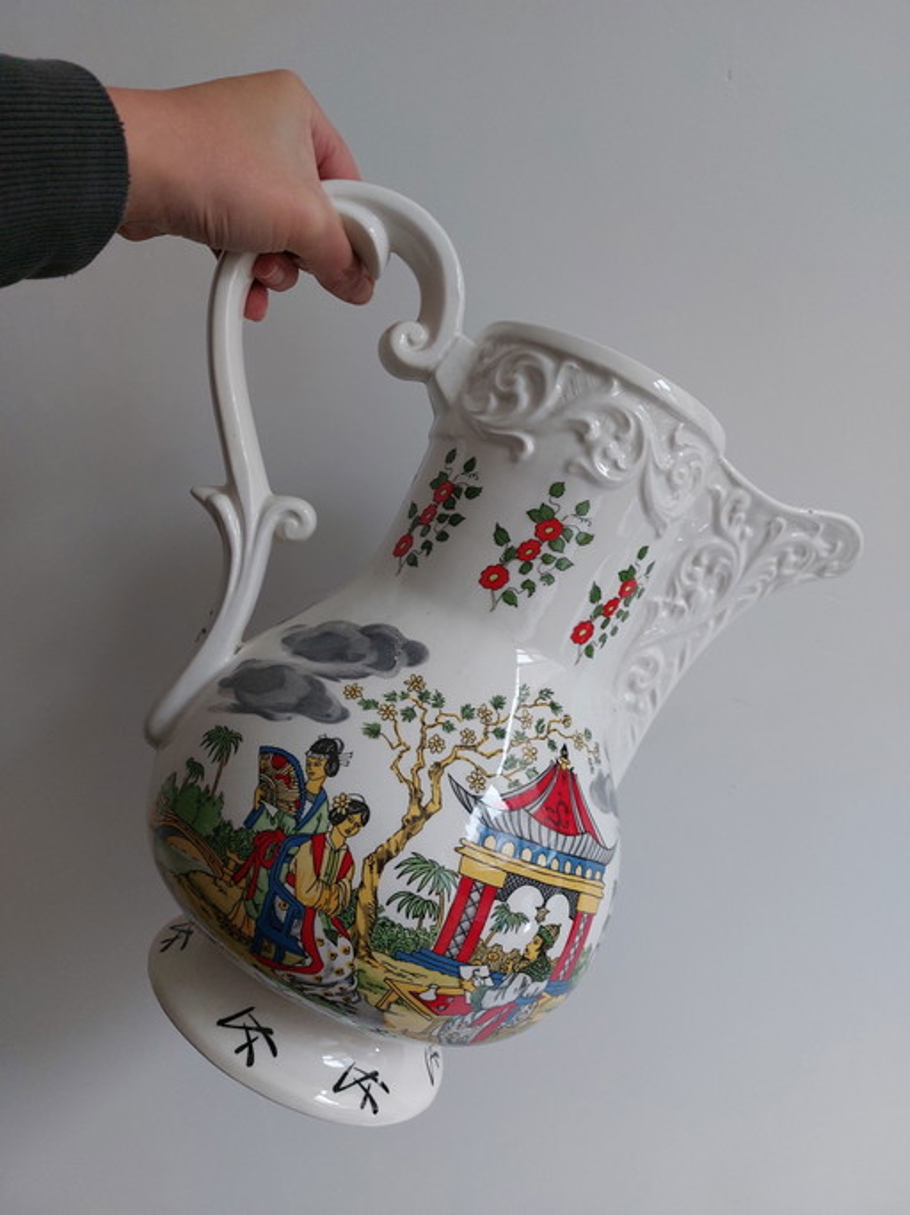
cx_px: 455
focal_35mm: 24
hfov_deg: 56.8
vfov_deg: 71.6
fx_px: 841
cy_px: 608
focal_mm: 5.23
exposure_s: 1/50
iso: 320
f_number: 1.8
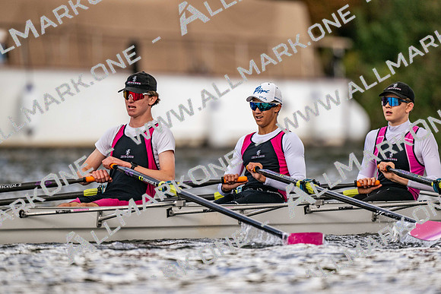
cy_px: 147
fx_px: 7355
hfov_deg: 3.4
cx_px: 220
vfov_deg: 2.3
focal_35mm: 600
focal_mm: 600
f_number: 4
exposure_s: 1/2500
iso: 450
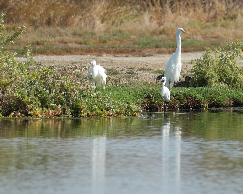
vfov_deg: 1.3
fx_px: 8371
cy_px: 83
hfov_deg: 1.7
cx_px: 195
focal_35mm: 1164
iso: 800
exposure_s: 1/2500
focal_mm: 600
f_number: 5.6
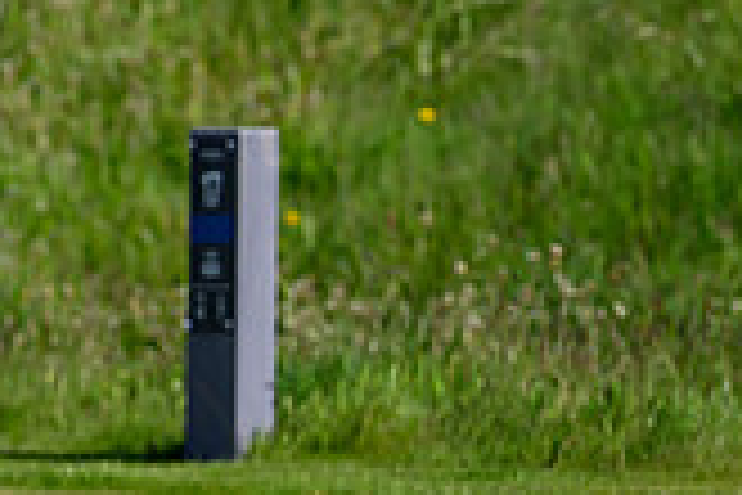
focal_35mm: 1409
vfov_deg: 1.0
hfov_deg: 1.5
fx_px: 29039
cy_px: -115
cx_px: -445
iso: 500
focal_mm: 400
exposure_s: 1/5000
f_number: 4.5
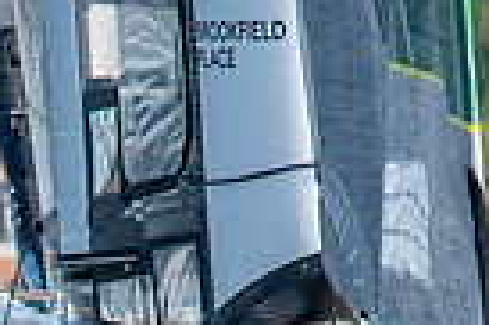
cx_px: -318
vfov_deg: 0.5
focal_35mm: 2883
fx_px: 39114
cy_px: 624
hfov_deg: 0.7
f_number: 5.6
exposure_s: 1/2000
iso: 500
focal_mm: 420
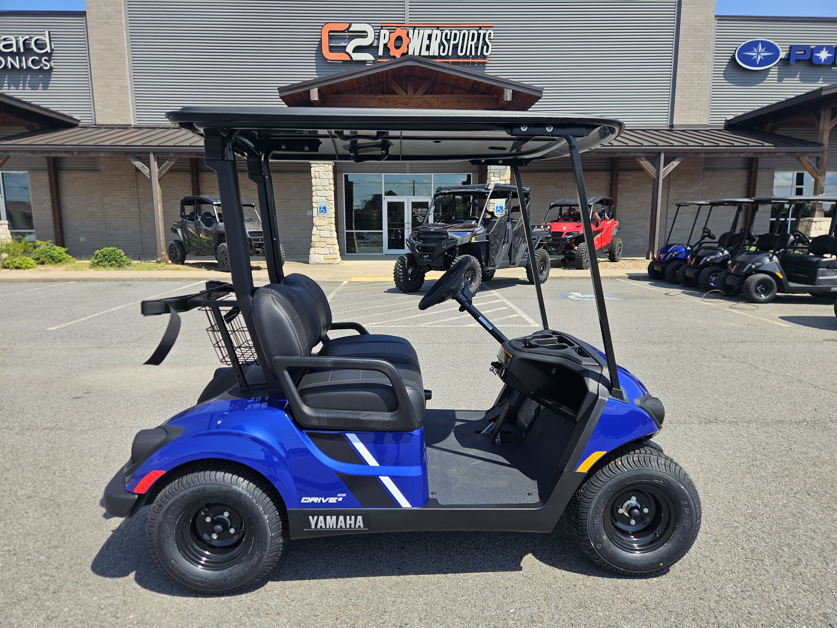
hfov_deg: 73.9
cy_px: 314
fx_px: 556
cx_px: 418
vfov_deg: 58.9
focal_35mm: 23
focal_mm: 5.4
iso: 40
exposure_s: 1/2000
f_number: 1.8
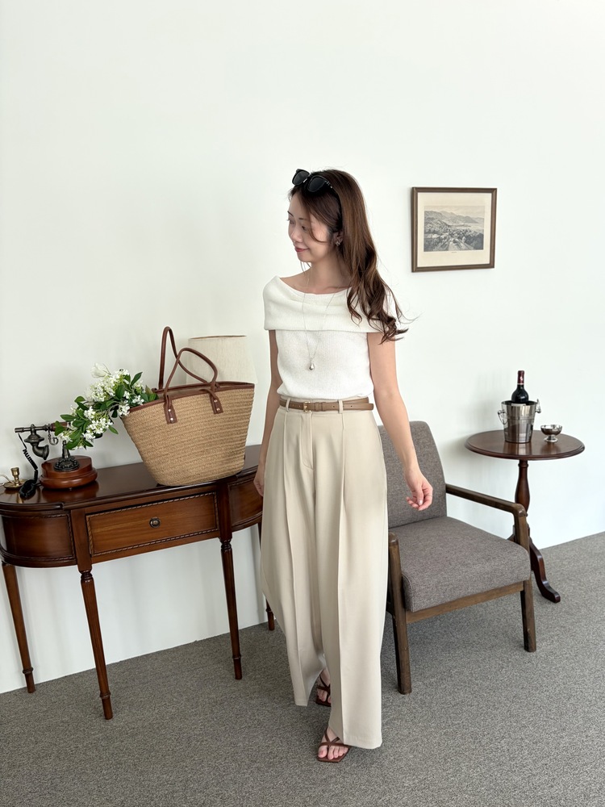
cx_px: 302
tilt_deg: -13.1
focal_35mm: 26
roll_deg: +2.2
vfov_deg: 67.3
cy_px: 404
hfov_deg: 53.1
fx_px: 606
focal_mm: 5.96
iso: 40
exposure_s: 1/122
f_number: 1.6
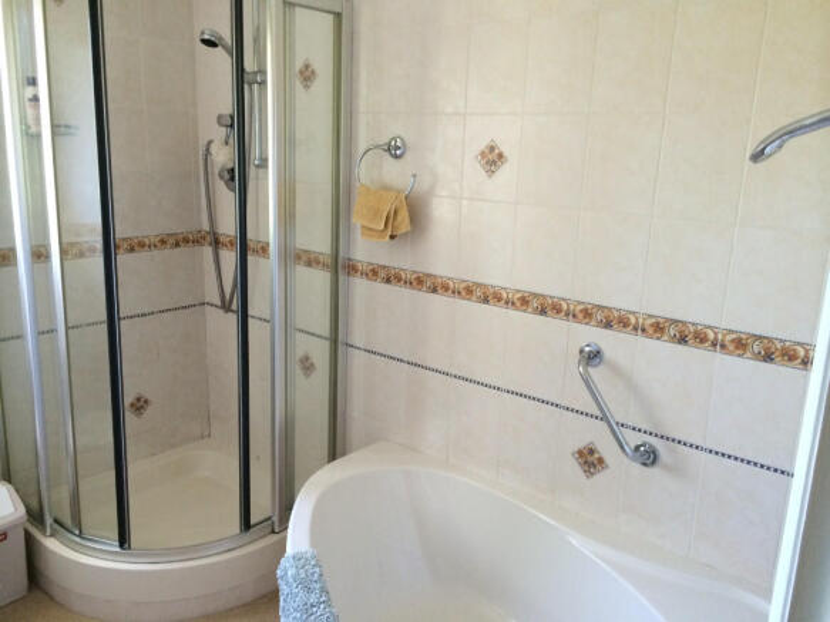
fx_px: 719
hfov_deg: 60.0
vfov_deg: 46.8
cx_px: 415
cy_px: 311
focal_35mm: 30
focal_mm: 4.12
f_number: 2.2
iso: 160
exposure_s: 1/30
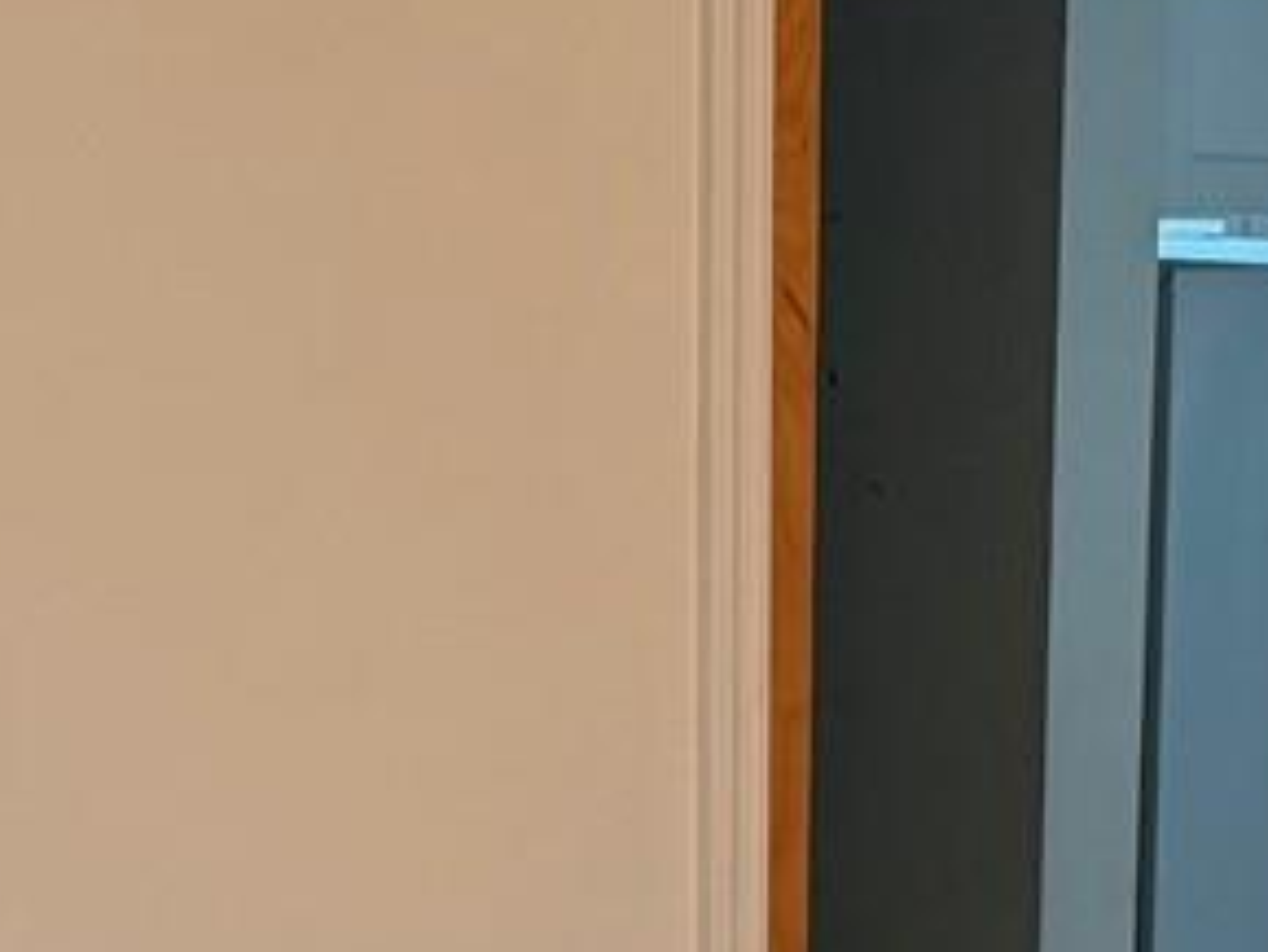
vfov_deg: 10.7
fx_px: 4874
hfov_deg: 14.7
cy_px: 1527
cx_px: 1053
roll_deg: -1.9
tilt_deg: -16.1
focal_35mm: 133
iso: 320
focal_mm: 6.76
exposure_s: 1/120
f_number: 1.78
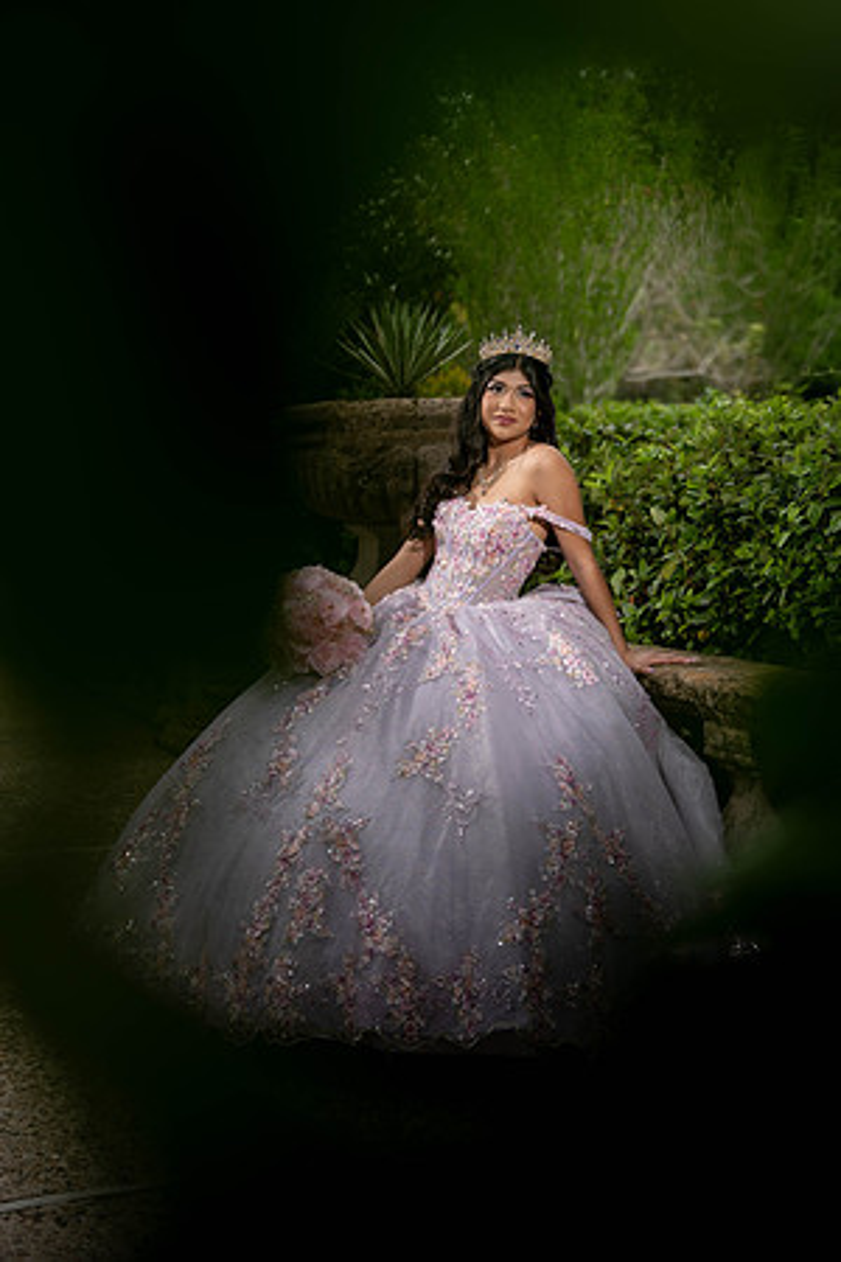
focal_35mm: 56
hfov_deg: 24.2
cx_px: 420
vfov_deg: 35.6
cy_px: 631
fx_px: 1962
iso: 80
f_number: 2.2
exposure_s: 1/1000
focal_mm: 56
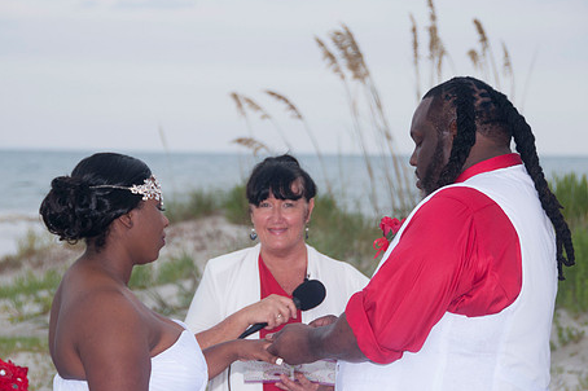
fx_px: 2562
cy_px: 230
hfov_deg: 13.1
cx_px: 280
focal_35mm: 157
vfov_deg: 8.7
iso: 200
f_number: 5.6
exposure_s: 1/125
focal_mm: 82
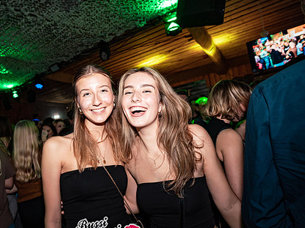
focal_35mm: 22
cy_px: 121
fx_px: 194
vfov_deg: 61.0
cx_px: 107
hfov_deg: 74.6
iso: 1600
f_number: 4
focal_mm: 16
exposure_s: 1/60
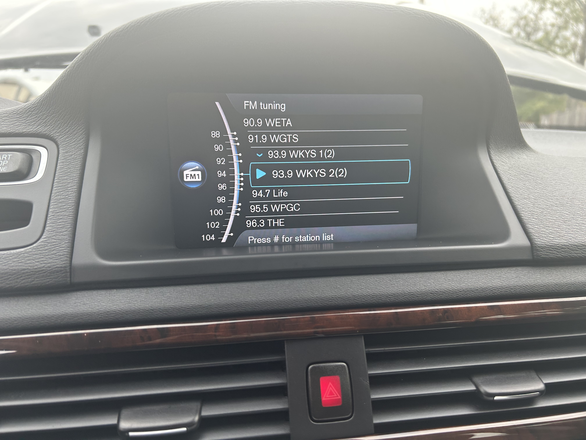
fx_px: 440
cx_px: 293
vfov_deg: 53.1
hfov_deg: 67.3
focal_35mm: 26
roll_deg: +1.0
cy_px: 220
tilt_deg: -12.0
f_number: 1.5
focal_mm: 5.7
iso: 80
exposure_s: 1/121
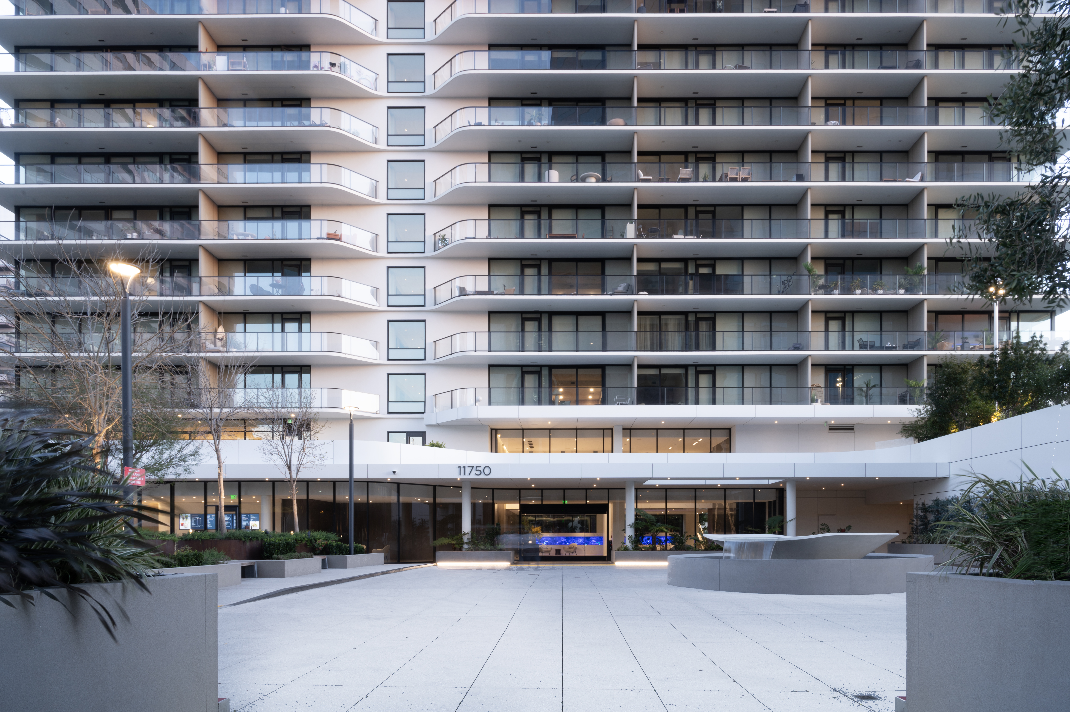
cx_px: 535
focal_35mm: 24
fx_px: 713
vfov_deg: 53.1
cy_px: 356
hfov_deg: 73.8
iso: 100
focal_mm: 24
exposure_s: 3
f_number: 22
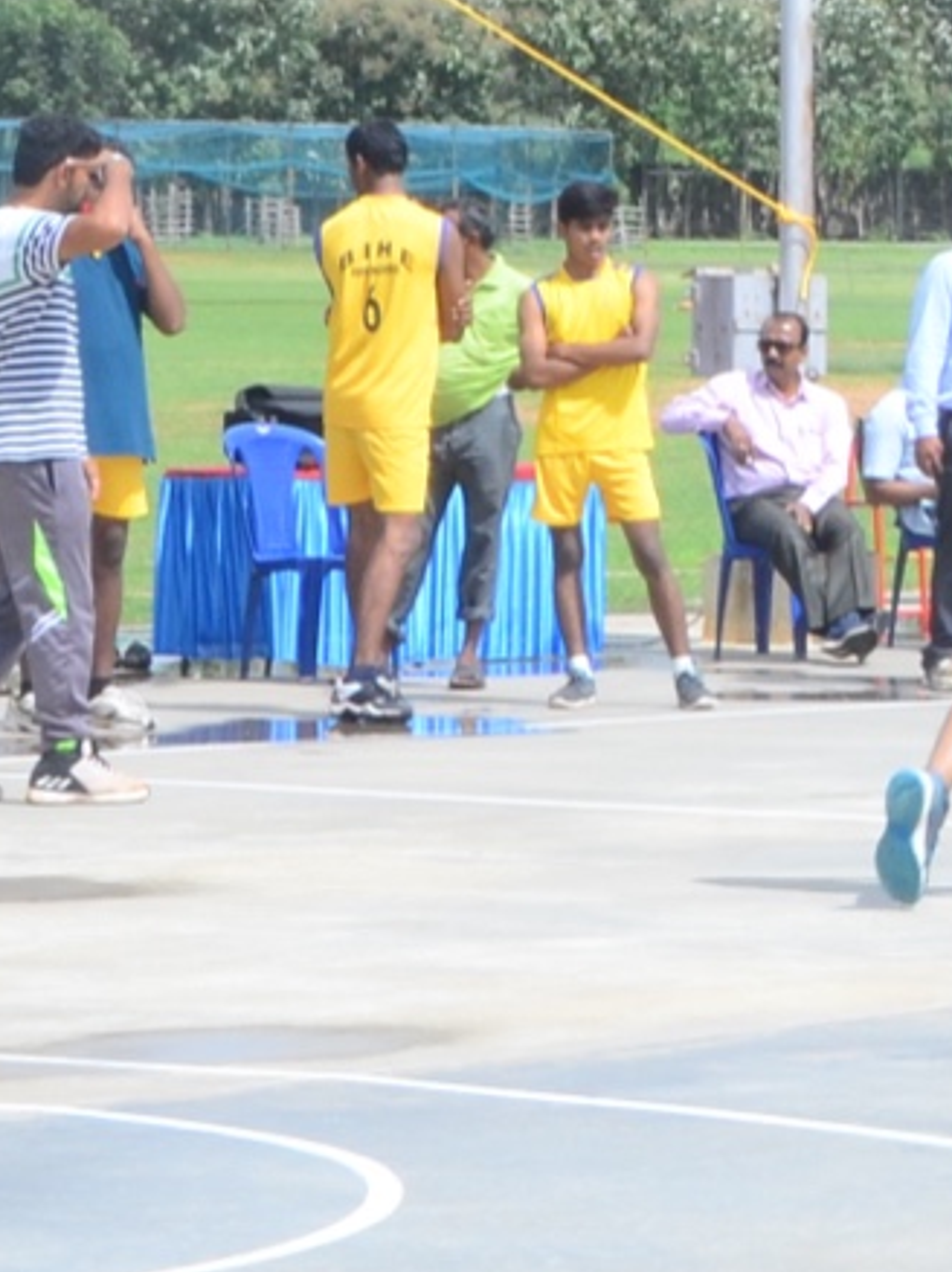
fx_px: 8112
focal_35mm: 221
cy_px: 115
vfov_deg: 8.9
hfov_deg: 6.4
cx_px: 2296
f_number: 13
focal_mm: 28
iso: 250
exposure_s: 1/125
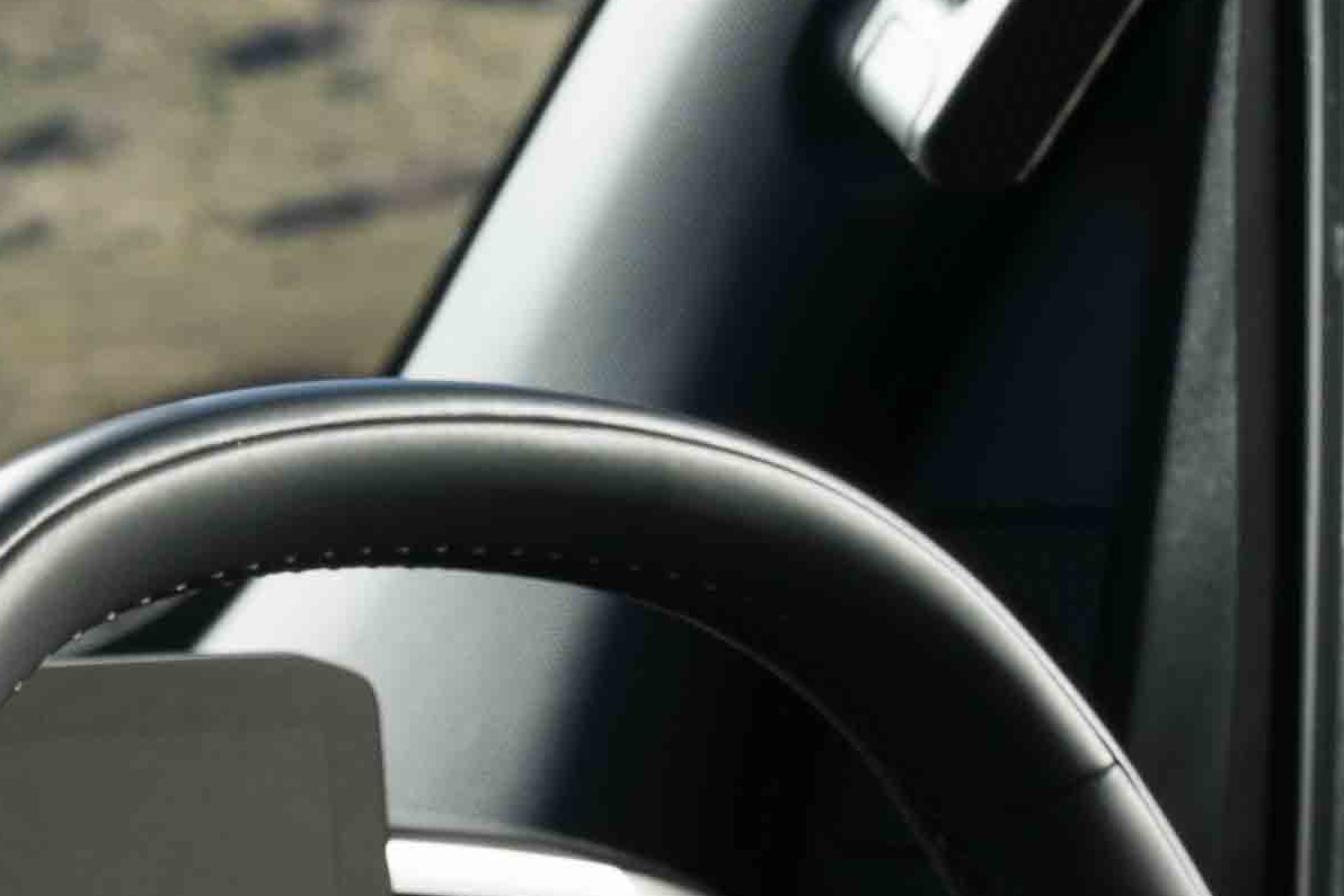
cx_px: -511
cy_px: 2157
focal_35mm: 241
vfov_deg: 5.5
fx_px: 8998
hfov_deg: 8.4
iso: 200
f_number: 9
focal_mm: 41
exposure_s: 1/100
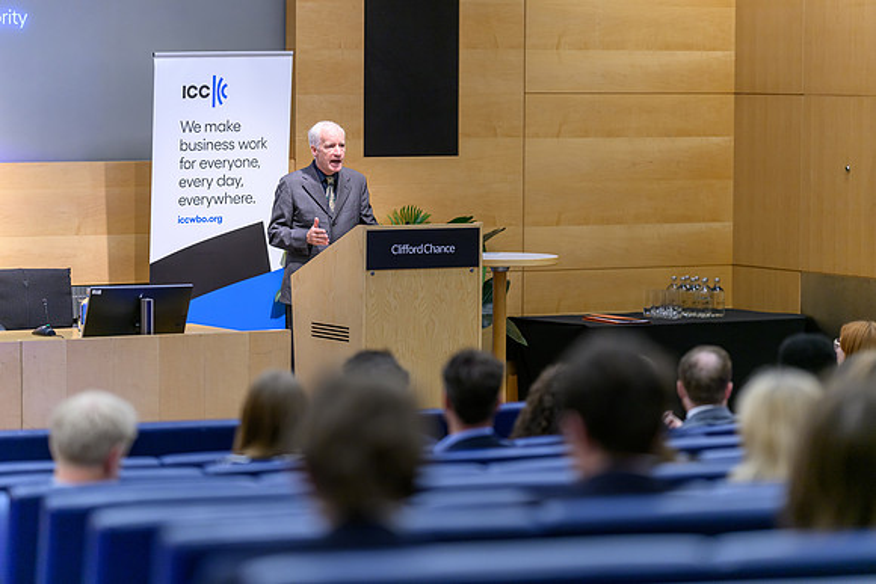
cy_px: 292
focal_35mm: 137
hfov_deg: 15.0
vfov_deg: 10.0
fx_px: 3338
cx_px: 438
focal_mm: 135
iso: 450
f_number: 1.8
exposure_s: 1/125
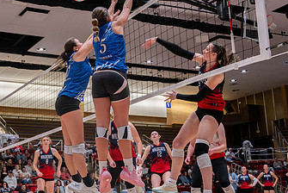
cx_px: 50
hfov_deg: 30.5
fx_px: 512
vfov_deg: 21.2
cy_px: 71
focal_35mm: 64
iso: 8000
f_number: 4
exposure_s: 1/640
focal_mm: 37
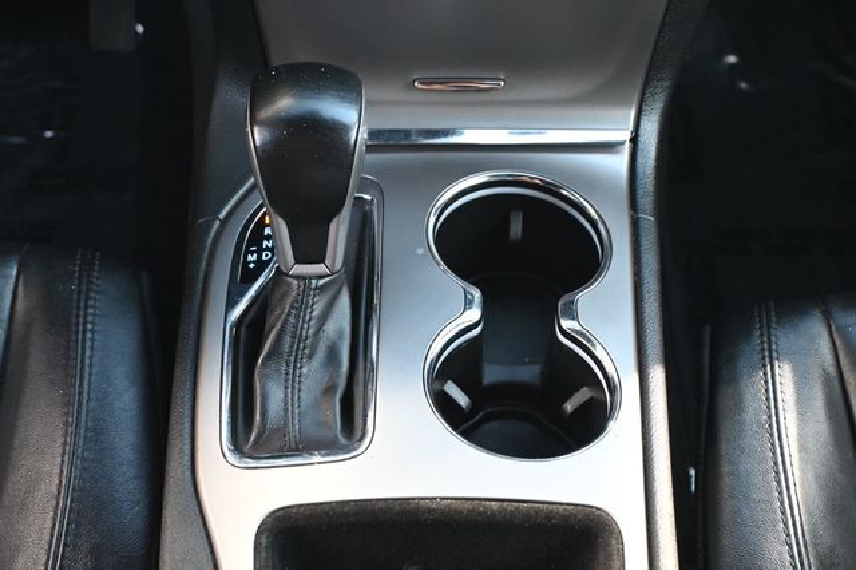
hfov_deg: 38.9
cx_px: 428
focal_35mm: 51
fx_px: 1212
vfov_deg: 26.5
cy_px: 285
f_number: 5
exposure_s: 1/125
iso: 2200
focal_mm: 34
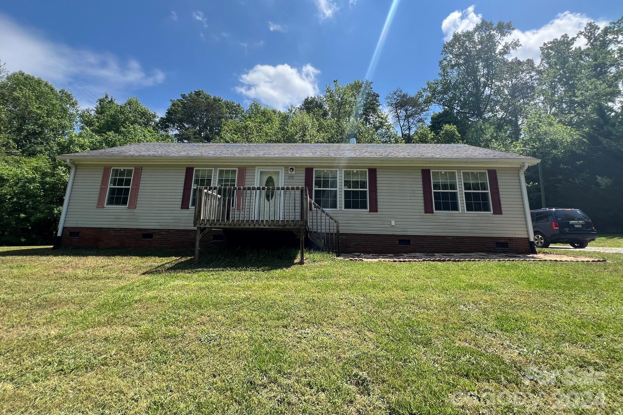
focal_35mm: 14
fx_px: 242
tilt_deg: +11.5
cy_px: 184
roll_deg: -1.9
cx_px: 306
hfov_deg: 104.2
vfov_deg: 80.9
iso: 32
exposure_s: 1/821
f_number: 1.8
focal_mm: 1.57
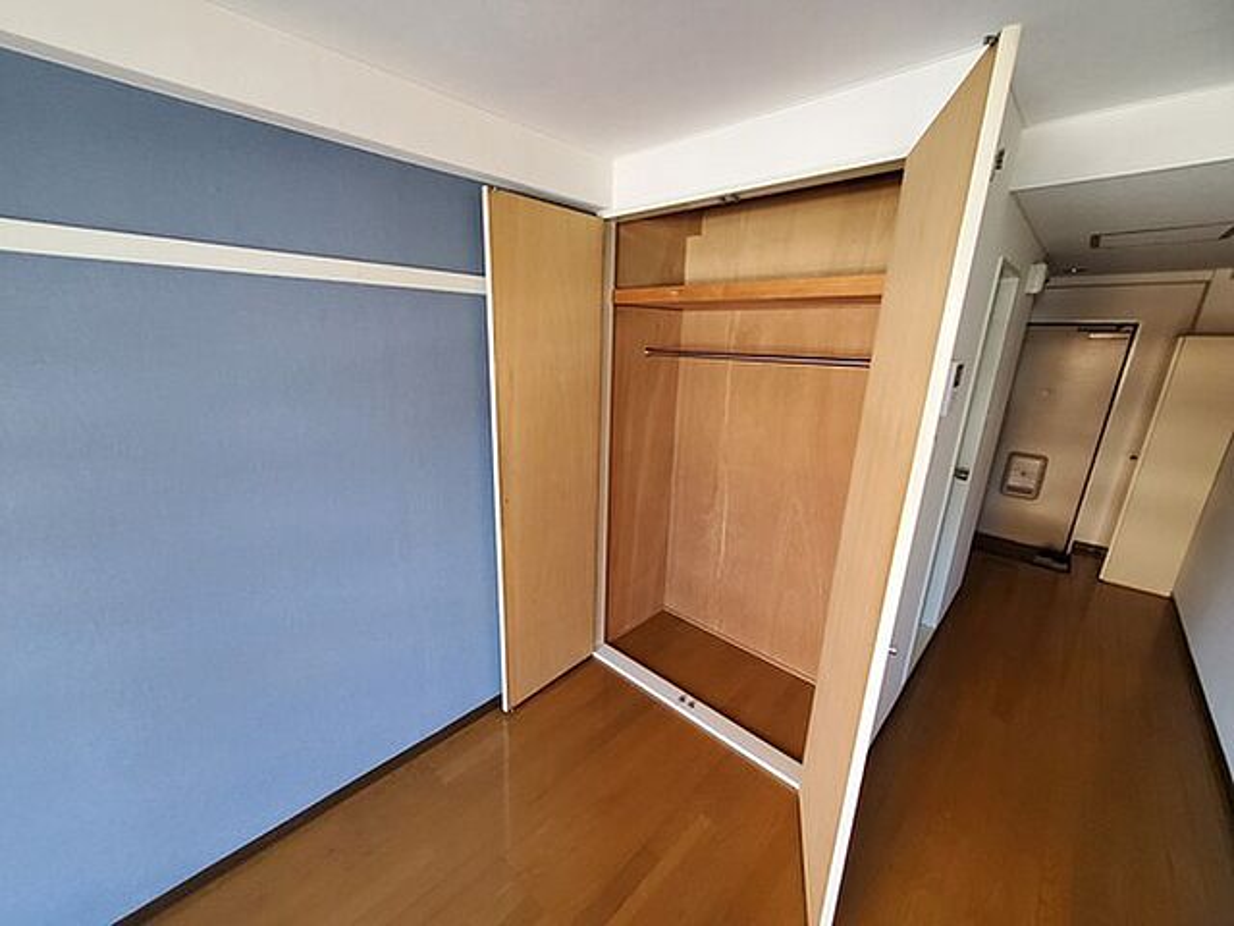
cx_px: 617
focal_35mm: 13
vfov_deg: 89.9
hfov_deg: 106.2
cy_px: 463
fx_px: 463
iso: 500
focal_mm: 1.8
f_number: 2.2
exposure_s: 1/50
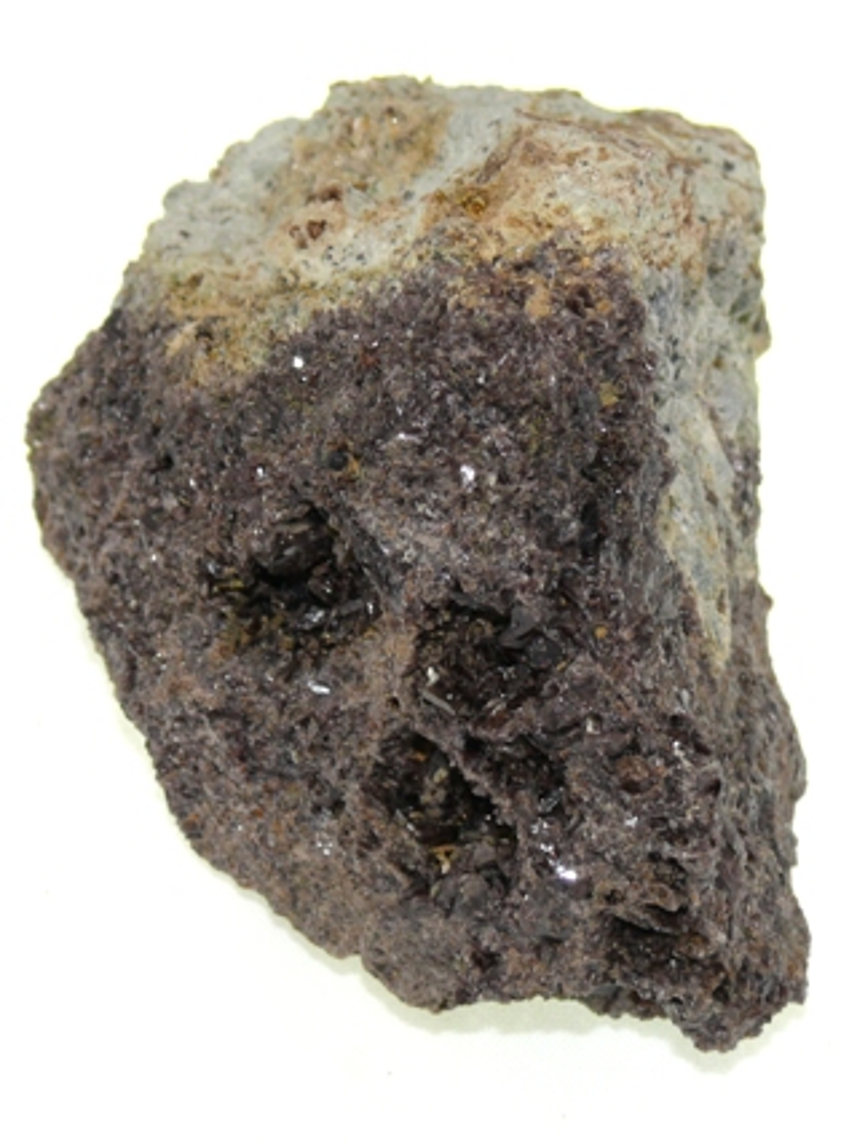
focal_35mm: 108
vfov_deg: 18.2
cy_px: 572
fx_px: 3567
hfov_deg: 13.7
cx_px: 428
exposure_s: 1/200
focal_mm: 22.9
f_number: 4.5
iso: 100
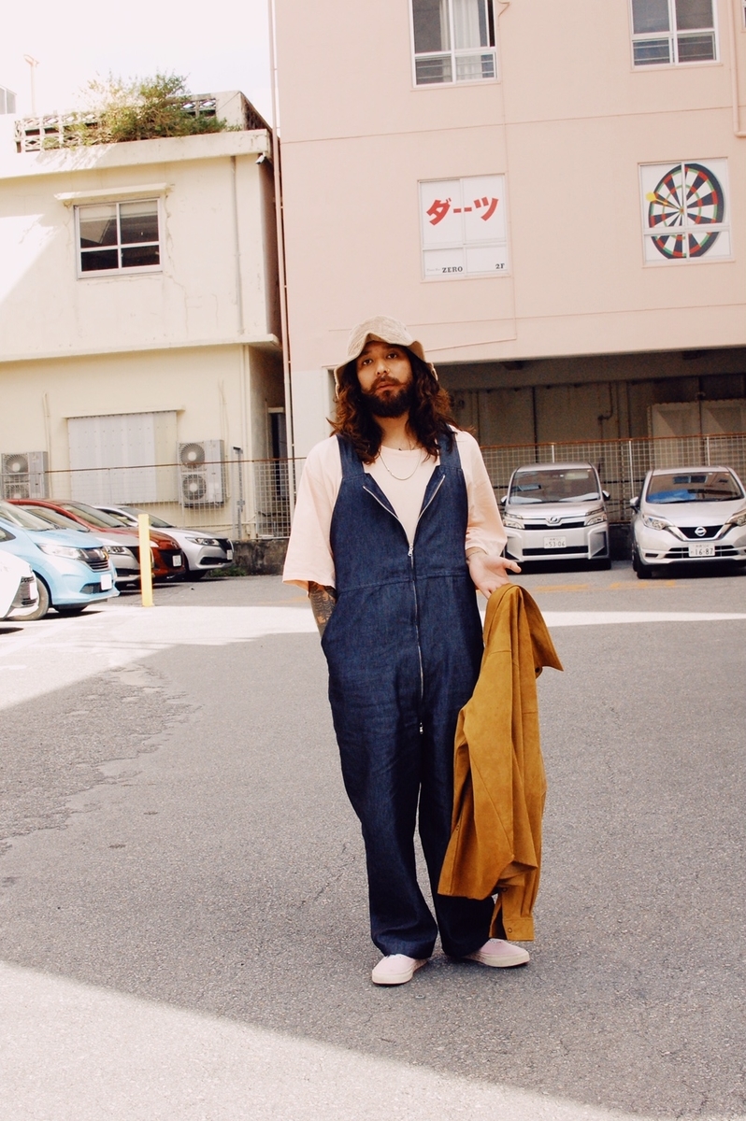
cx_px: 373
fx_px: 1635
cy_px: 560
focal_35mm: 52
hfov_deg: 25.7
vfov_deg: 37.9
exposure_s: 1/500
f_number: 11
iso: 800
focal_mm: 35
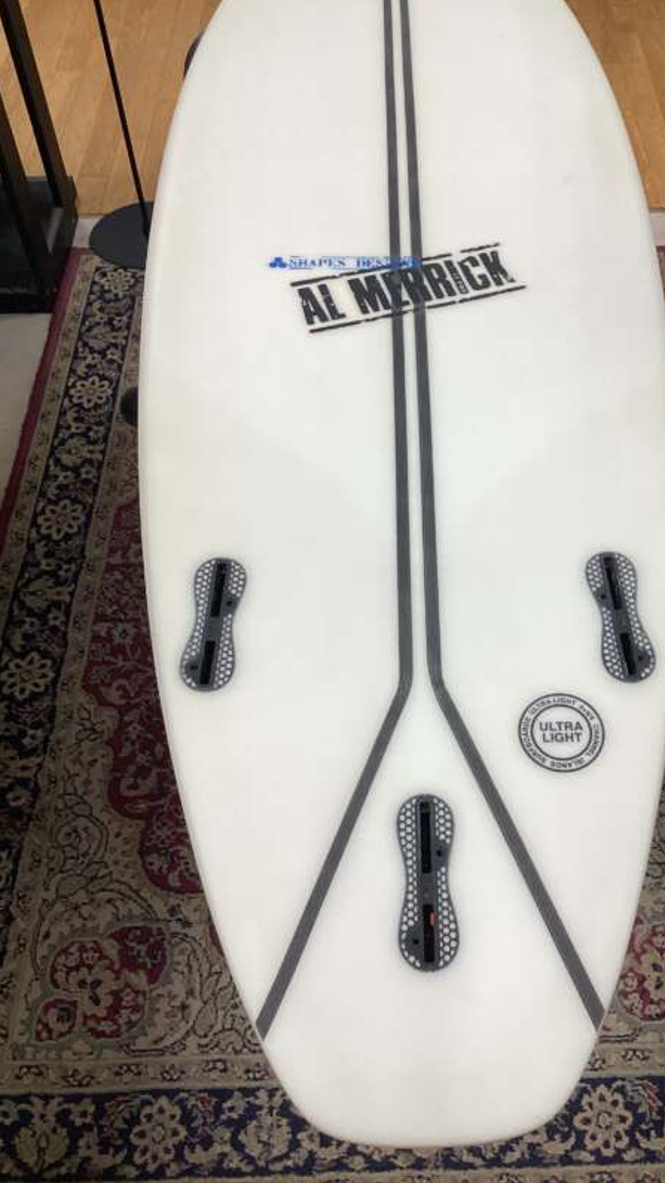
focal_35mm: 34
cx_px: 442
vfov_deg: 58.0
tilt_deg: -52.3
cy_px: 589
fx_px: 1066
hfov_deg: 34.3
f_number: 2.4
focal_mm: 3.3
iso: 80
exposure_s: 1/120
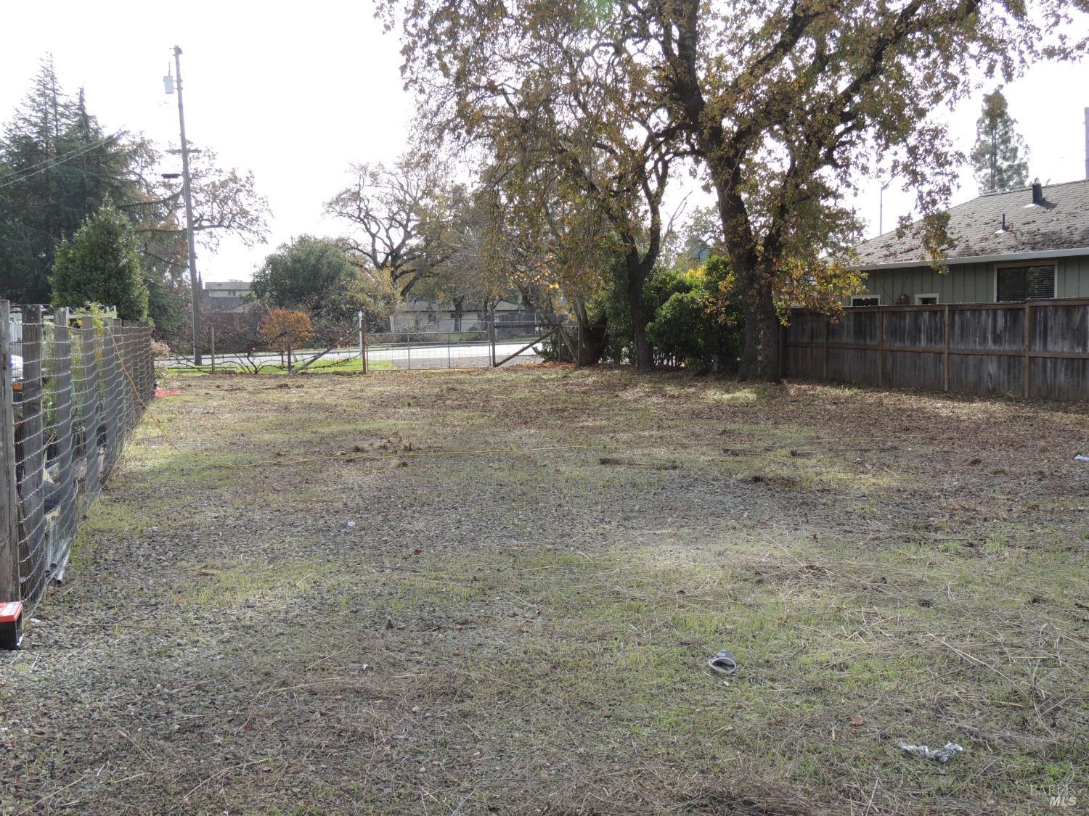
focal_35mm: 40
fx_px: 1258
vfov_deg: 36.0
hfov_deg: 46.8
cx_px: 544
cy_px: 408
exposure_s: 1/400
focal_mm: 7.1
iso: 100
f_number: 3.3
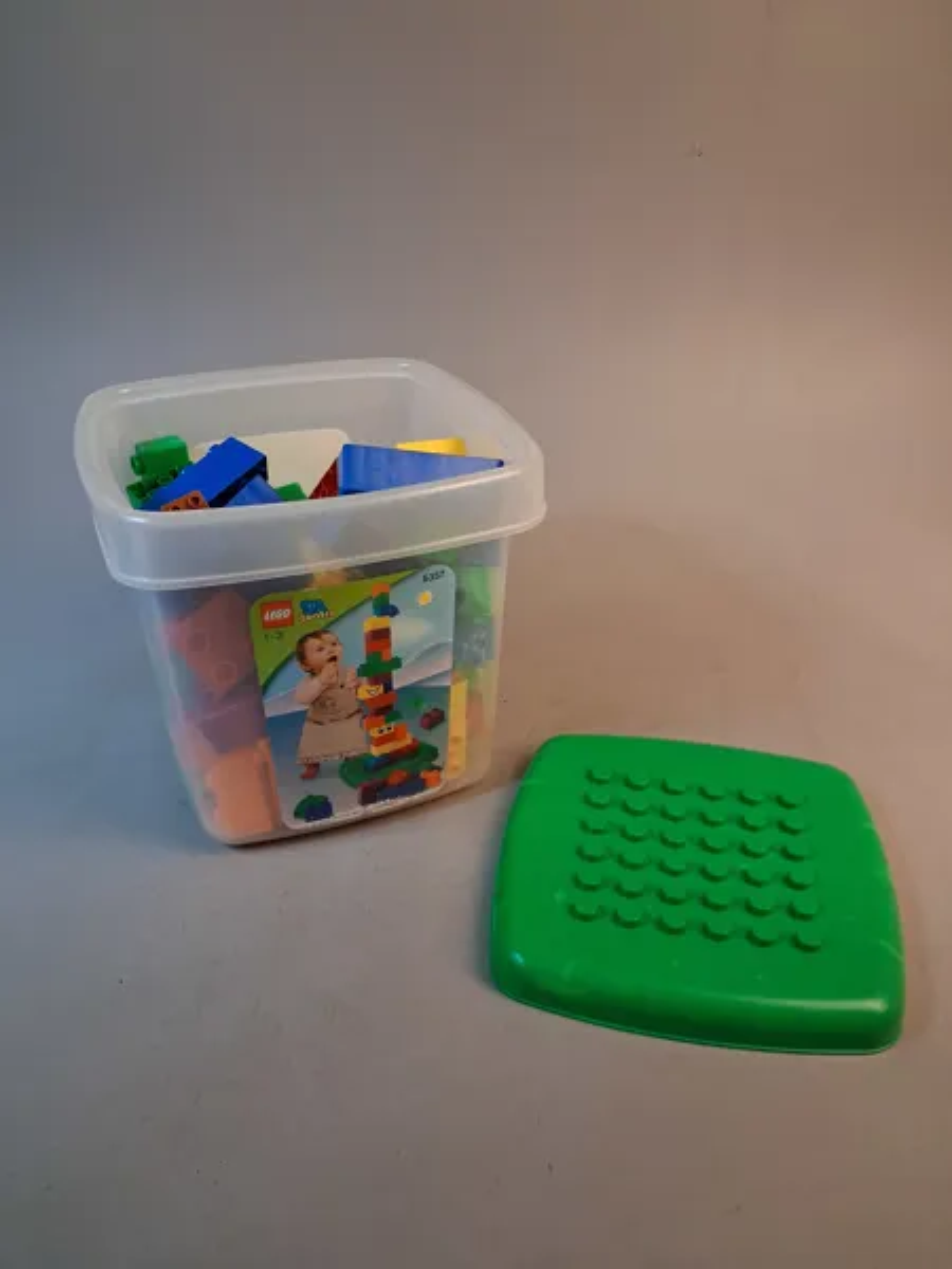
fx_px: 990
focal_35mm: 27
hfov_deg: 51.4
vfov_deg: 65.3
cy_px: 634
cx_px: 476
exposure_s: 1/50
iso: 320
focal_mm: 4
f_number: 1.8
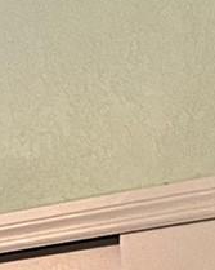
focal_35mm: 194
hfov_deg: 6.3
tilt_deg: -1.8
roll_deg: +3.8
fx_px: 1544
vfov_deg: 8.7
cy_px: 725
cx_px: -682
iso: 125
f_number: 1.5
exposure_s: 1/60
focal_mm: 5.7
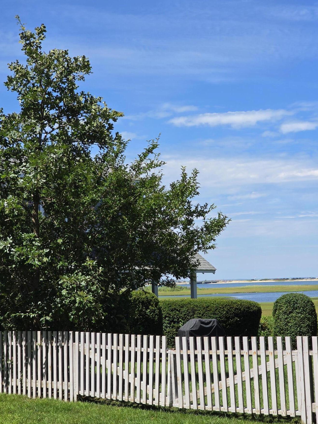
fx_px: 968
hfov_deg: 18.7
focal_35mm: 79
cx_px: 161
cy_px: 196
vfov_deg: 24.7
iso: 50
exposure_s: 1/2259
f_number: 2.4
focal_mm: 7.9
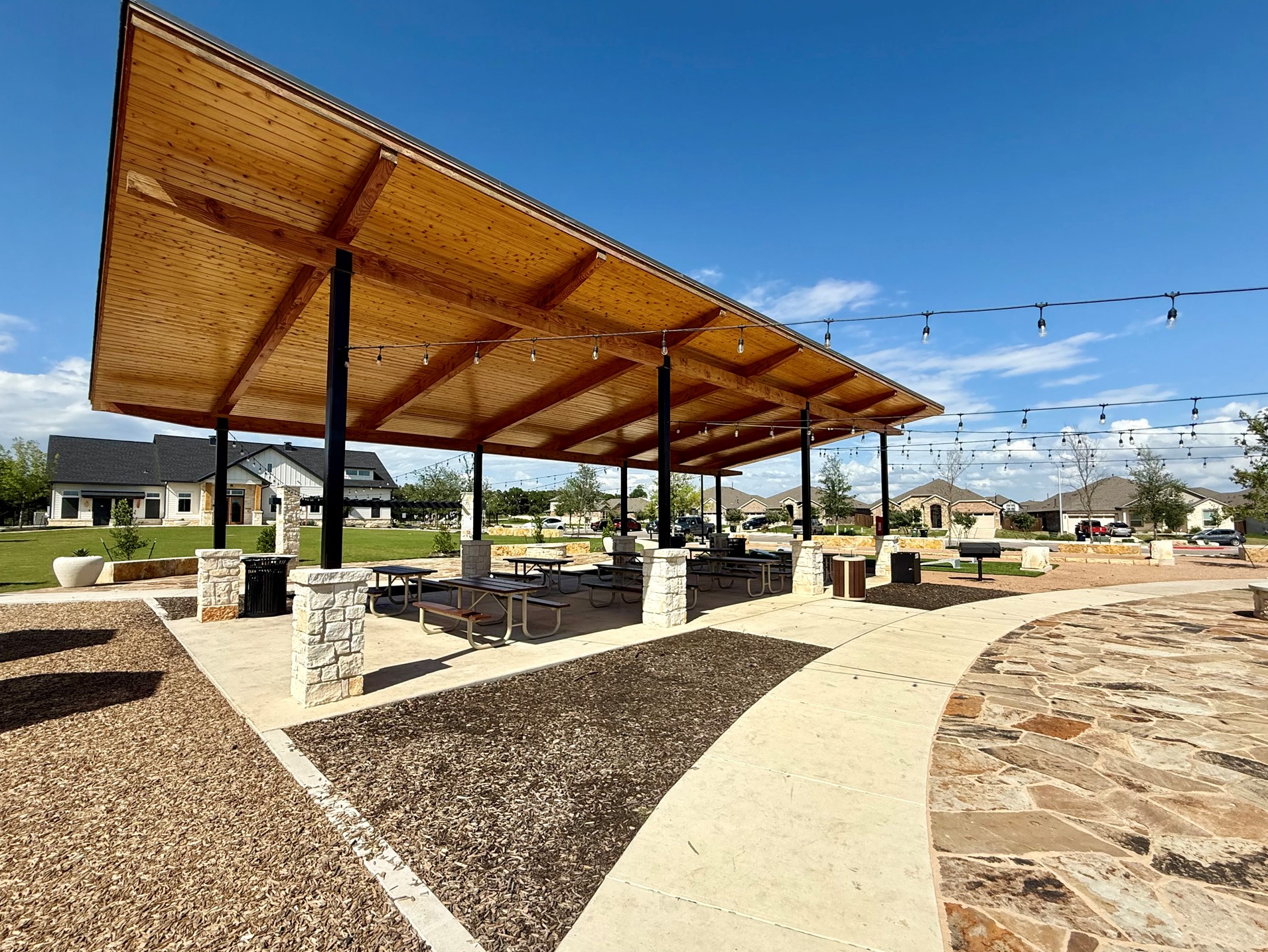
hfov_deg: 98.2
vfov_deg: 81.7
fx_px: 550
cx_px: 640
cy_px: 492
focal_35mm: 15
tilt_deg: +3.7
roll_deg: +0.2
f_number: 2.2
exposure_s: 1/2611
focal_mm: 2.22
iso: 50
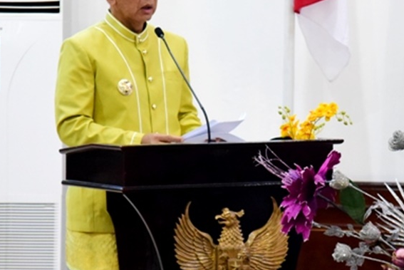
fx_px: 2257
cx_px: 237
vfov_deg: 6.8
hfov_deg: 10.2
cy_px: 129
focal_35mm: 201
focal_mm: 120
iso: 6400
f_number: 4
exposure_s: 1/160
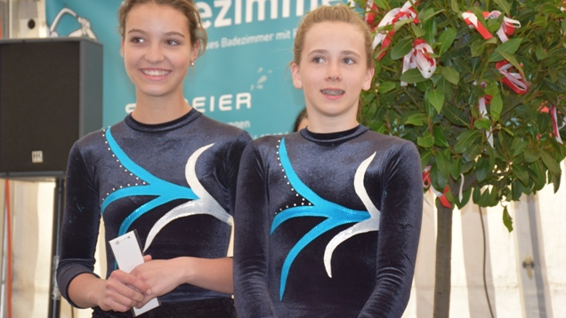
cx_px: 283
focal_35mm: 98
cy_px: 142
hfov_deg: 21.8
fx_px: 1471
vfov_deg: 12.4
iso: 640
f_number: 5.6
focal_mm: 62
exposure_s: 1/125
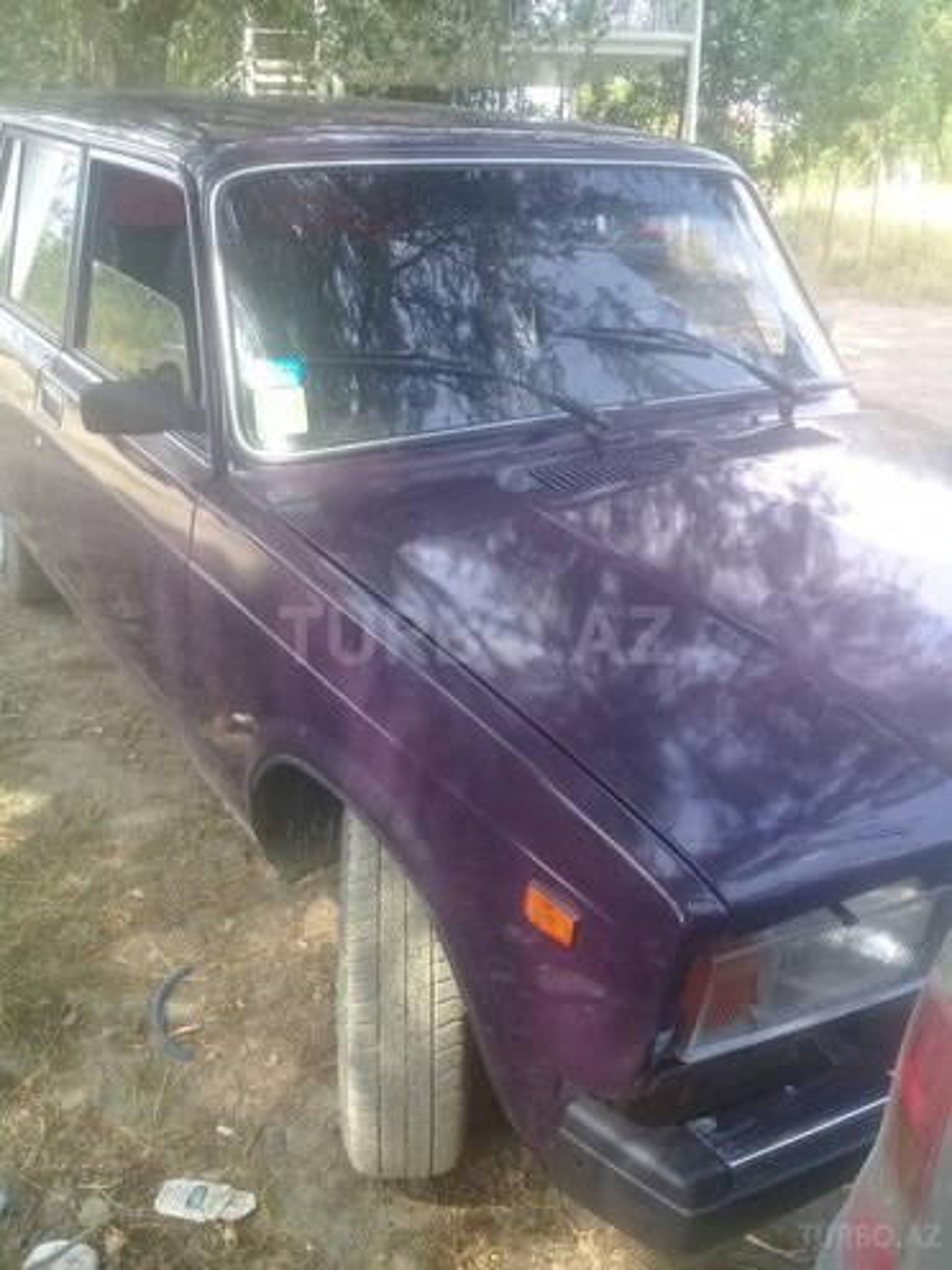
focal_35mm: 31
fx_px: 1137
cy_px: 635
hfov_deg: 45.4
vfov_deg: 58.4
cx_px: 476
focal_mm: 3.3
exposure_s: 1/123
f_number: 2.2
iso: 50
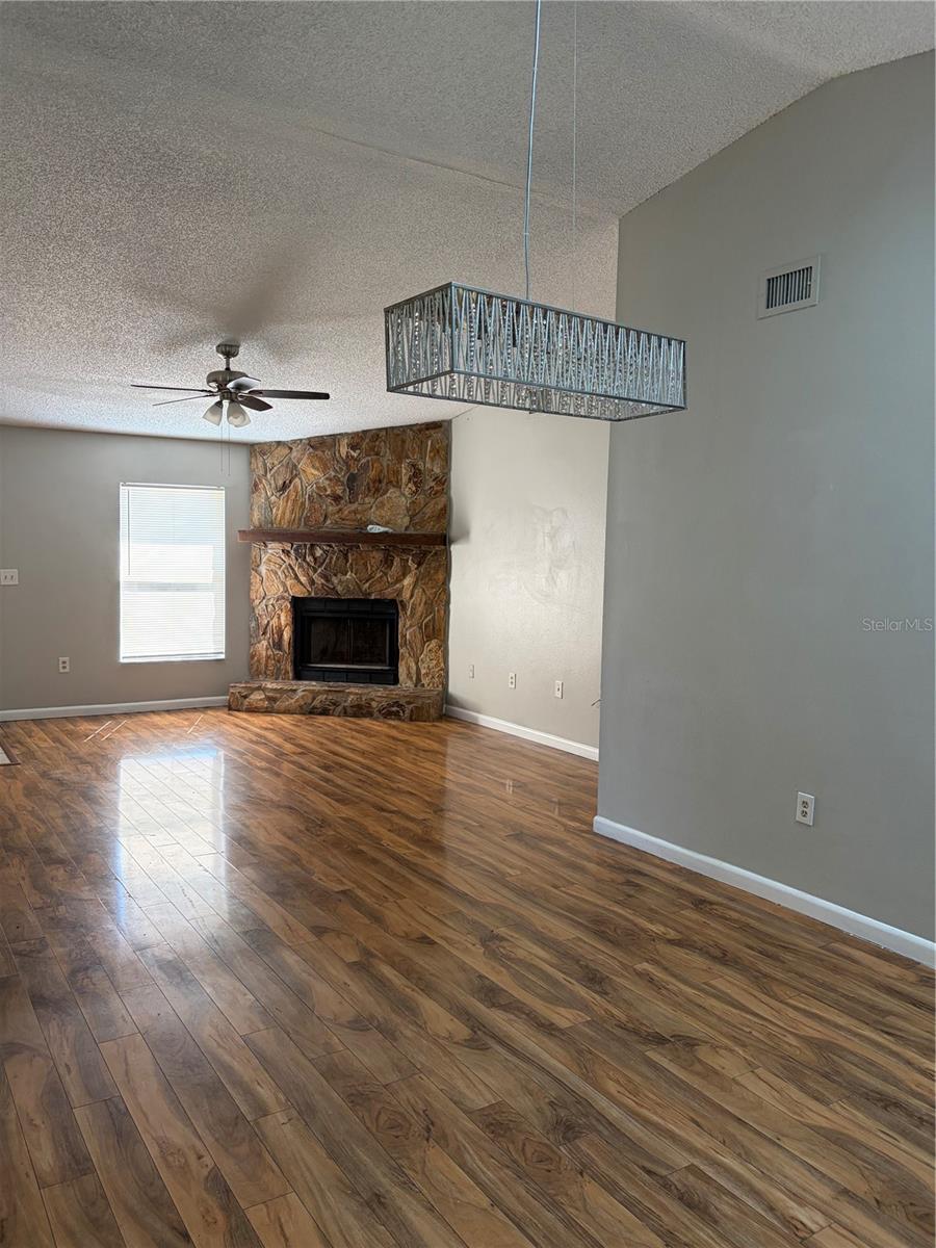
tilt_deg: -3.7
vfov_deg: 67.3
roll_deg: -1.4
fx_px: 937
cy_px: 624
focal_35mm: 26
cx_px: 468
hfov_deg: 53.1
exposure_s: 1/68
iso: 125
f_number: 1.6
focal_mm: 5.96
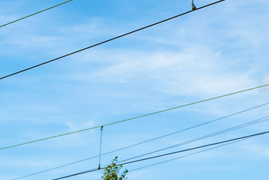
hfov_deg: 8.5
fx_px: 1713
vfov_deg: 5.9
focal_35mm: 229
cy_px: 369
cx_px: -263
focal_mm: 32
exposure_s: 1/400
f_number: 8
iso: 200
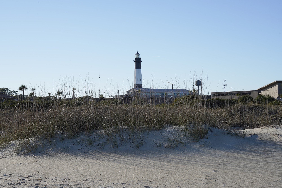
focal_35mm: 60
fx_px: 470
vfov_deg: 22.6
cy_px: 94
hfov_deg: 33.4
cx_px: 141
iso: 100
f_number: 16
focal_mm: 60
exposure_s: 1/100
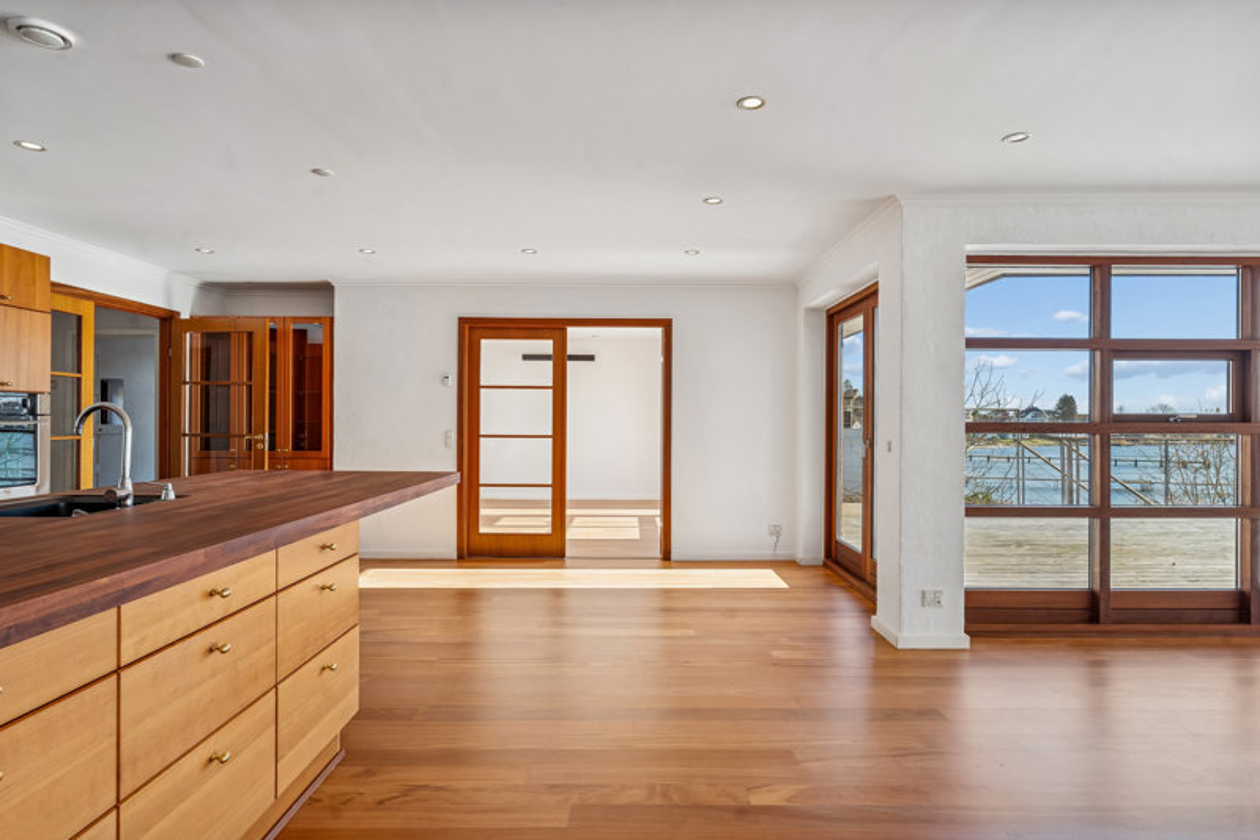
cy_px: 420
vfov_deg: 61.9
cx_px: 630
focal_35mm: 20
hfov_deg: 84.0
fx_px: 700
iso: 200
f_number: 8
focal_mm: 20
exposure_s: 1/100
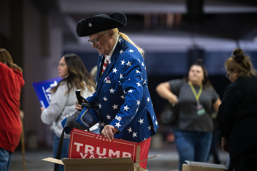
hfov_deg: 11.8
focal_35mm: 175
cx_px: 128
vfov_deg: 7.8
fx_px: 1248
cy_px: 86
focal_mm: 175
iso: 1600
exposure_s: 1/500
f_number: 2.8
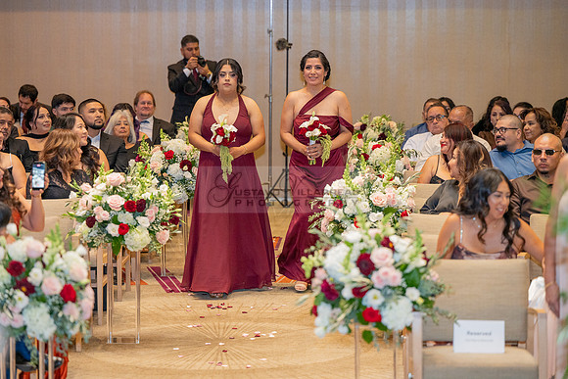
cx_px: 284
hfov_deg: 16.4
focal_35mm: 125
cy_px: 190
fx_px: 1973
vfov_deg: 11.0
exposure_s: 1/160
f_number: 3.2
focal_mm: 125
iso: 1250
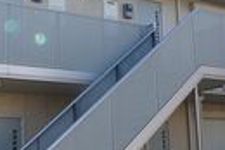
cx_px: 121
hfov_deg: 22.1
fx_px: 576
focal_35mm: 92
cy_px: 81
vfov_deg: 14.9
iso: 200
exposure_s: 1/160
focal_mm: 16
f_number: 6.3
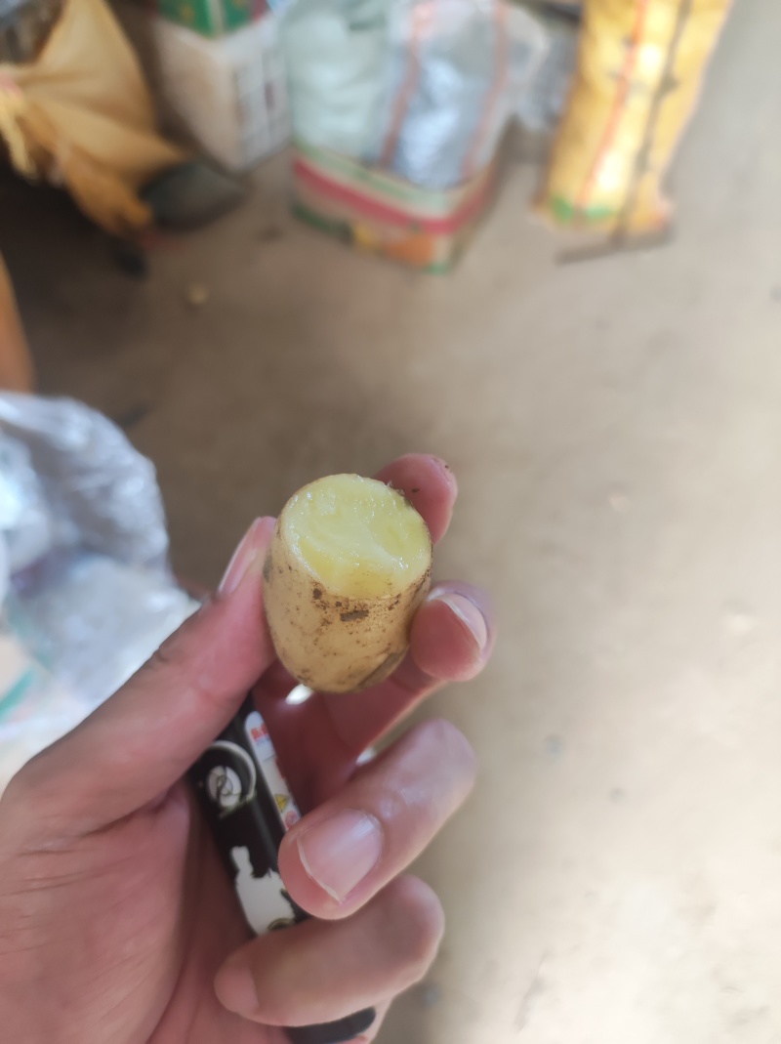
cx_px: 390
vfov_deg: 69.4
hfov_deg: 54.8
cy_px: 522
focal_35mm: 25
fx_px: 753
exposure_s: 1/100
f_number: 1.79
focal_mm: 4.74
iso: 275
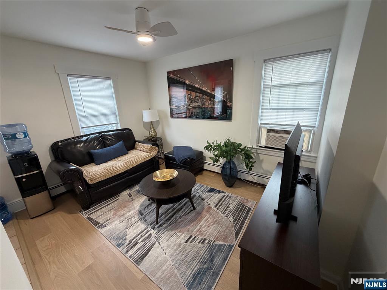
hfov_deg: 102.1
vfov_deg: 85.7
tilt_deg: -15.9
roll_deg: +2.8
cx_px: 194
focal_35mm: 14
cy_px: 145
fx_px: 157
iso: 320
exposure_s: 1/102
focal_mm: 2.22
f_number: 2.2
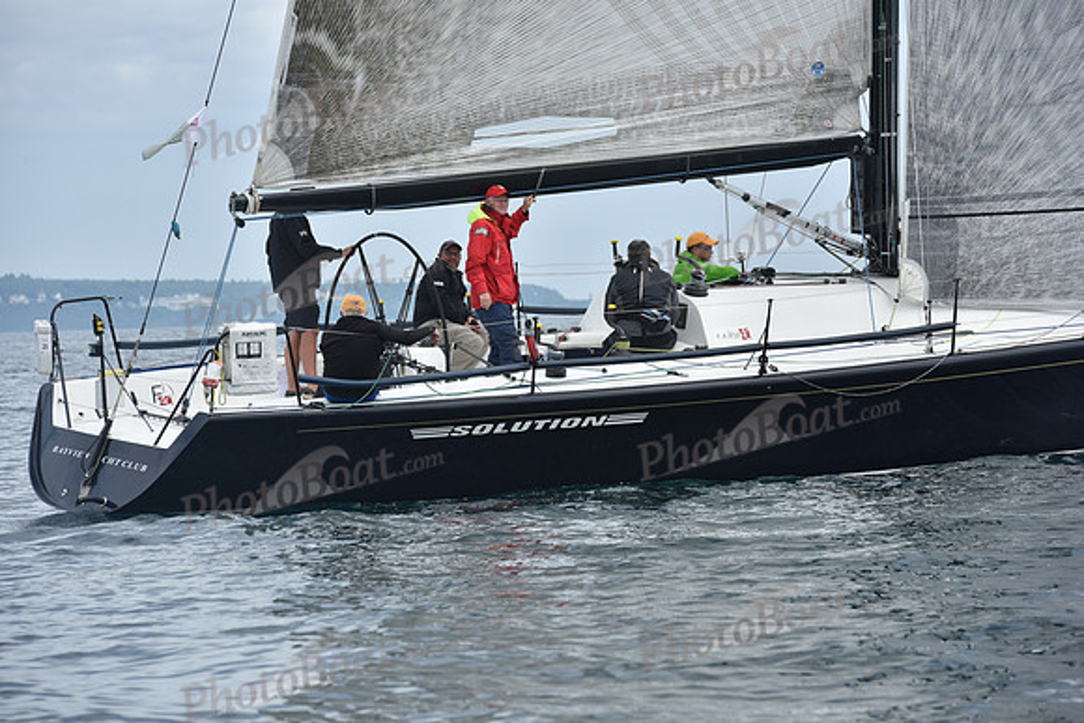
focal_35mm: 200
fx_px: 6023
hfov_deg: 10.3
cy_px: 362
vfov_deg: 6.9
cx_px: 542
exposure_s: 1/800
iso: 250
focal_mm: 200
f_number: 9
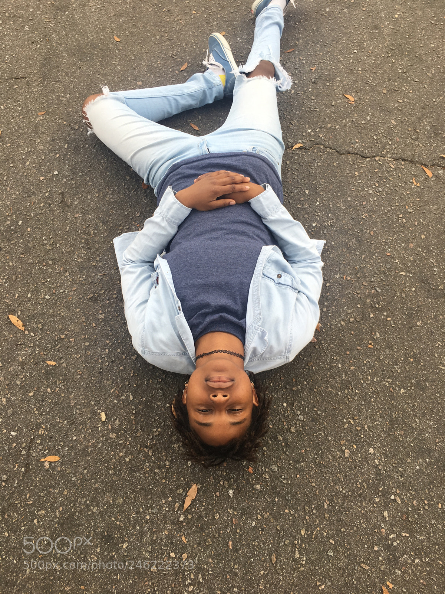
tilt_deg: -65.8
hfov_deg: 48.2
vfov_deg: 61.7
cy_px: 297
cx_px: 222
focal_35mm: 29
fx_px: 497
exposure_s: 1/144
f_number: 2.2
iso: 25
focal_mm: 4.15
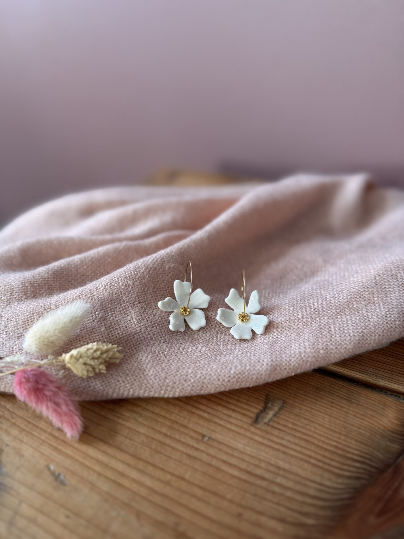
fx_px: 373
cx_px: 202
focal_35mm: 24
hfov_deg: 56.8
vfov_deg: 71.6
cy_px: 270
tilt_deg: -34.5
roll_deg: +0.6
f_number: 1.78
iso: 200
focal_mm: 6.76
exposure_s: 1/121
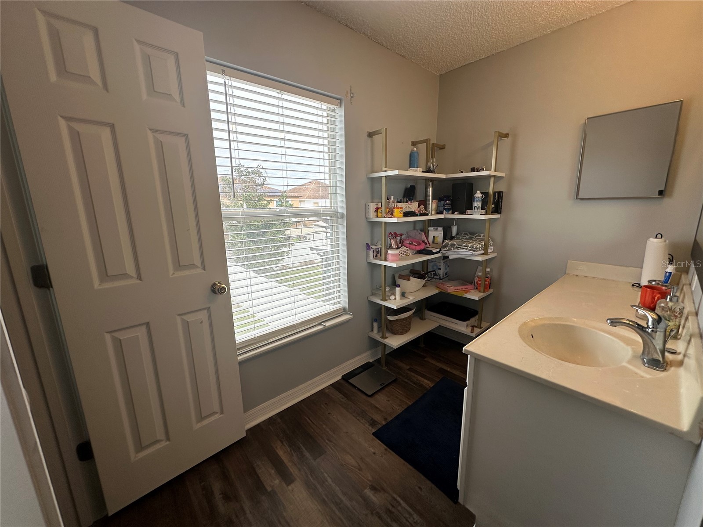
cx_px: 352
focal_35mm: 14
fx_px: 284
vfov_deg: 85.7
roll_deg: +0.5
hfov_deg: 102.1
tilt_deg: -11.2
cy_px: 264
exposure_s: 1/272
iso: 40
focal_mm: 2.22
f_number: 2.2
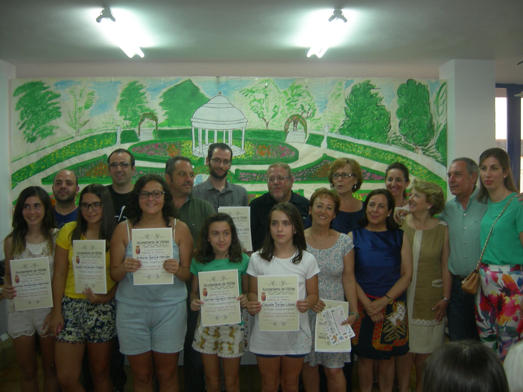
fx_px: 544
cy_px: 196
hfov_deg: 51.4
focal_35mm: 36
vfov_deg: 39.7
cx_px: 262
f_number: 2.7
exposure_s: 1/30
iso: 64
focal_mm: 7.5
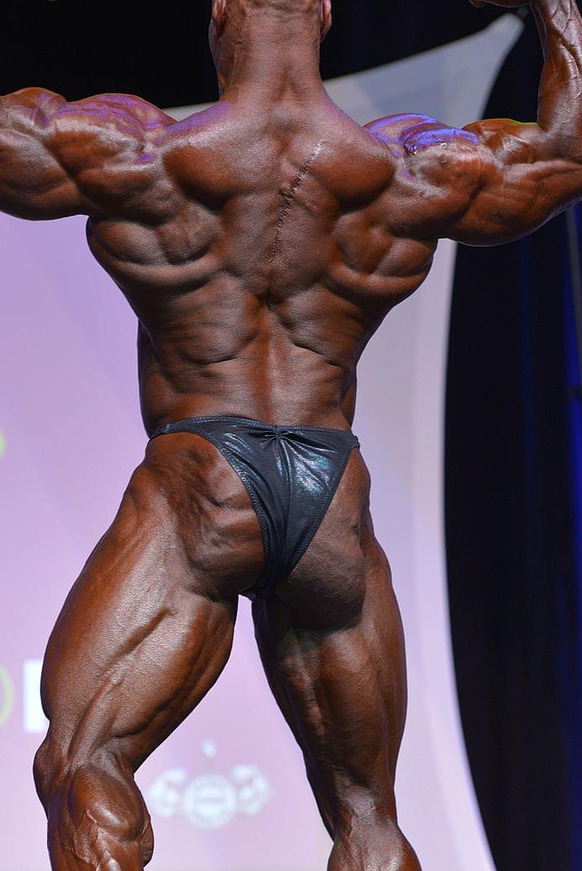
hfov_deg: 8.6
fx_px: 3849
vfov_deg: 12.9
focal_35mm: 159
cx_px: 252
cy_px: 527
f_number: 3.2
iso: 800
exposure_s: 1/100
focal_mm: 102
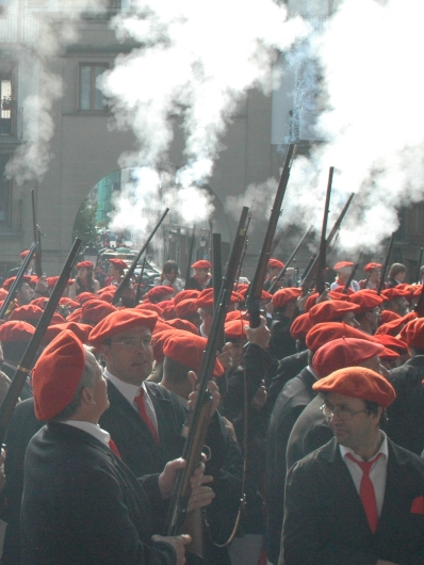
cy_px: 216
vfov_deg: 22.0
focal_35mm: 89
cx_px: -78
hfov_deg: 16.0
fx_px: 1452
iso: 800
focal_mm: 32
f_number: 10
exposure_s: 1/400
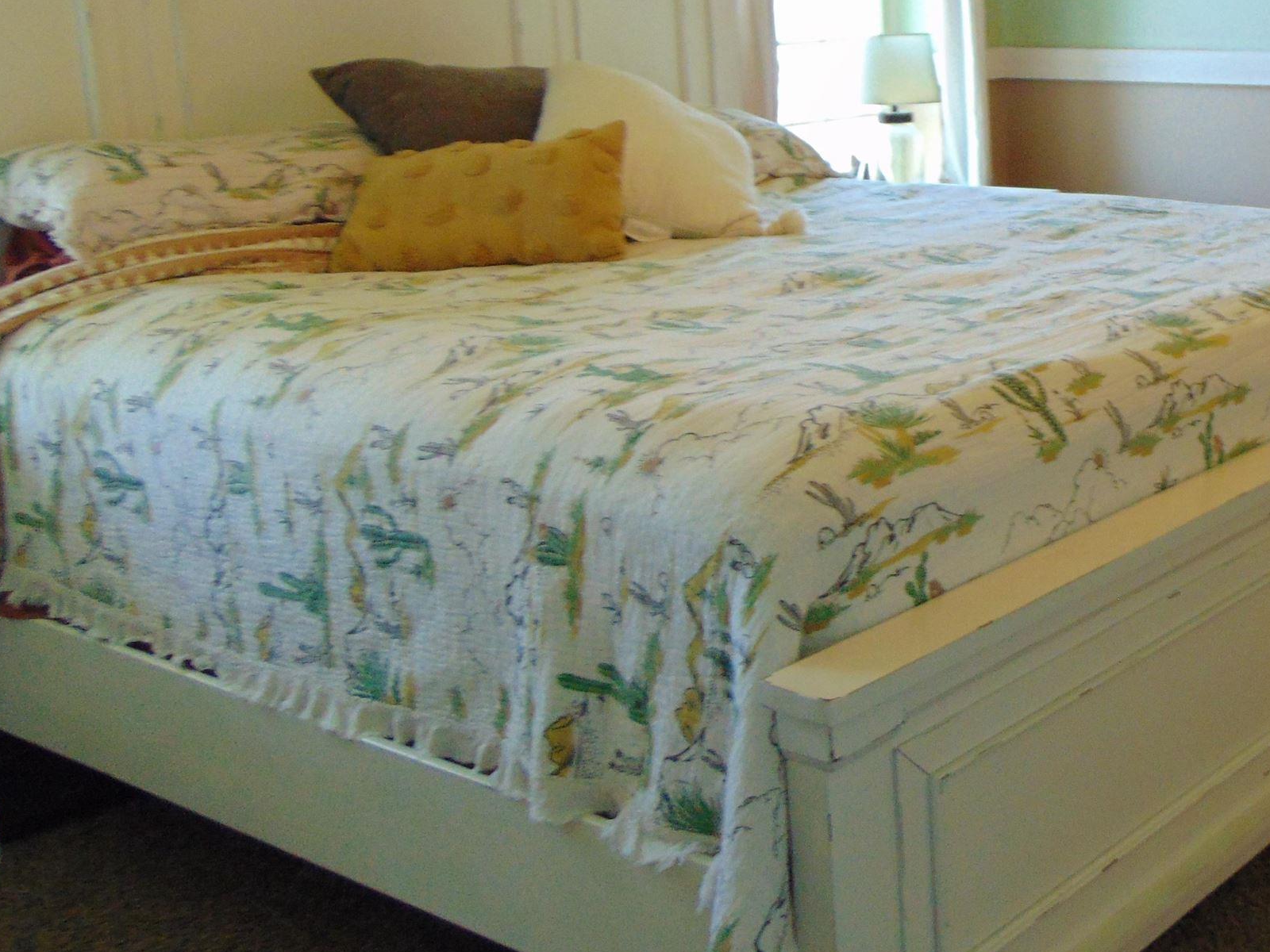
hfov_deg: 36.9
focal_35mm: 48
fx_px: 1761
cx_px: 1160
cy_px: 316
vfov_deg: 30.0
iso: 200
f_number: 3
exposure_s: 1/30
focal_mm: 4.5
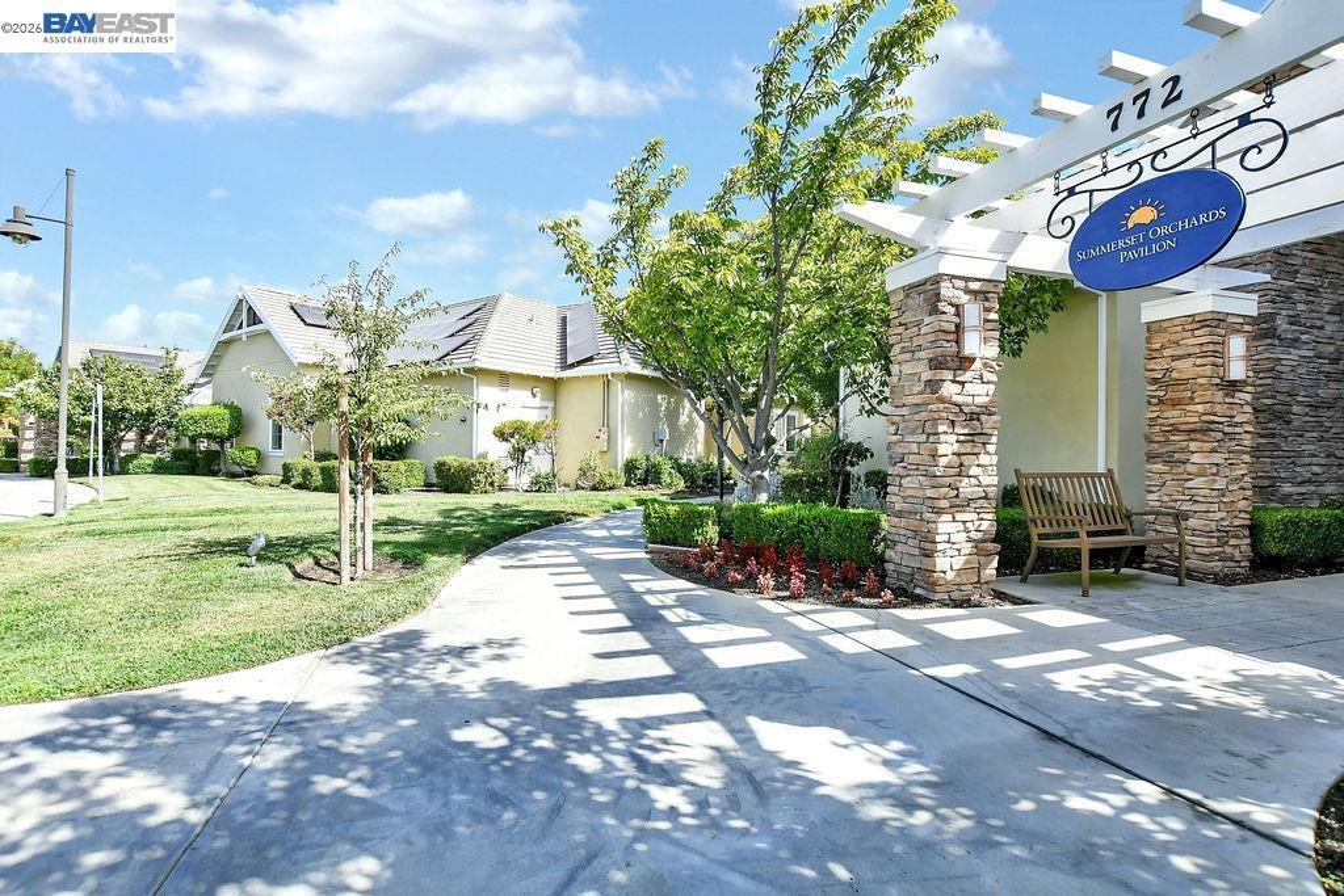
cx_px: 672
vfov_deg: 77.3
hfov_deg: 100.4
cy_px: 448
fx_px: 560
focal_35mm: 15
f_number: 5.6
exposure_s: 1/1250
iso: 1250
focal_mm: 10
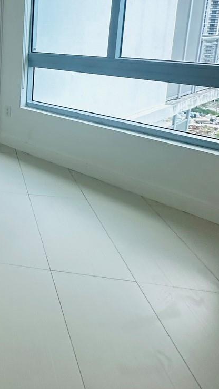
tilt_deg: -10.4
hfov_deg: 26.4
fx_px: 341
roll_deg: +0.9
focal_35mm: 33
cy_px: 84
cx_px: -105
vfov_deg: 55.7
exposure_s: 1/120
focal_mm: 2.22
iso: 40
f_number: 2.2
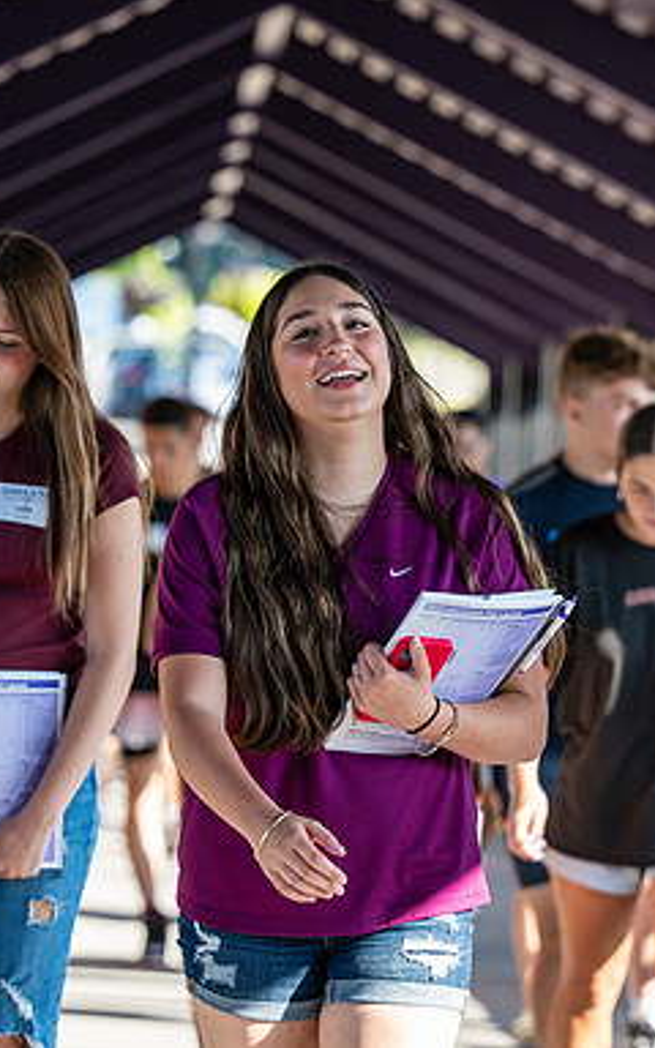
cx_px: 311
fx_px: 5055
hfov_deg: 7.4
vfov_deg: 11.8
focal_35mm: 177
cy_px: 523
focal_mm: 115
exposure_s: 1/250
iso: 125
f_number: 3.2
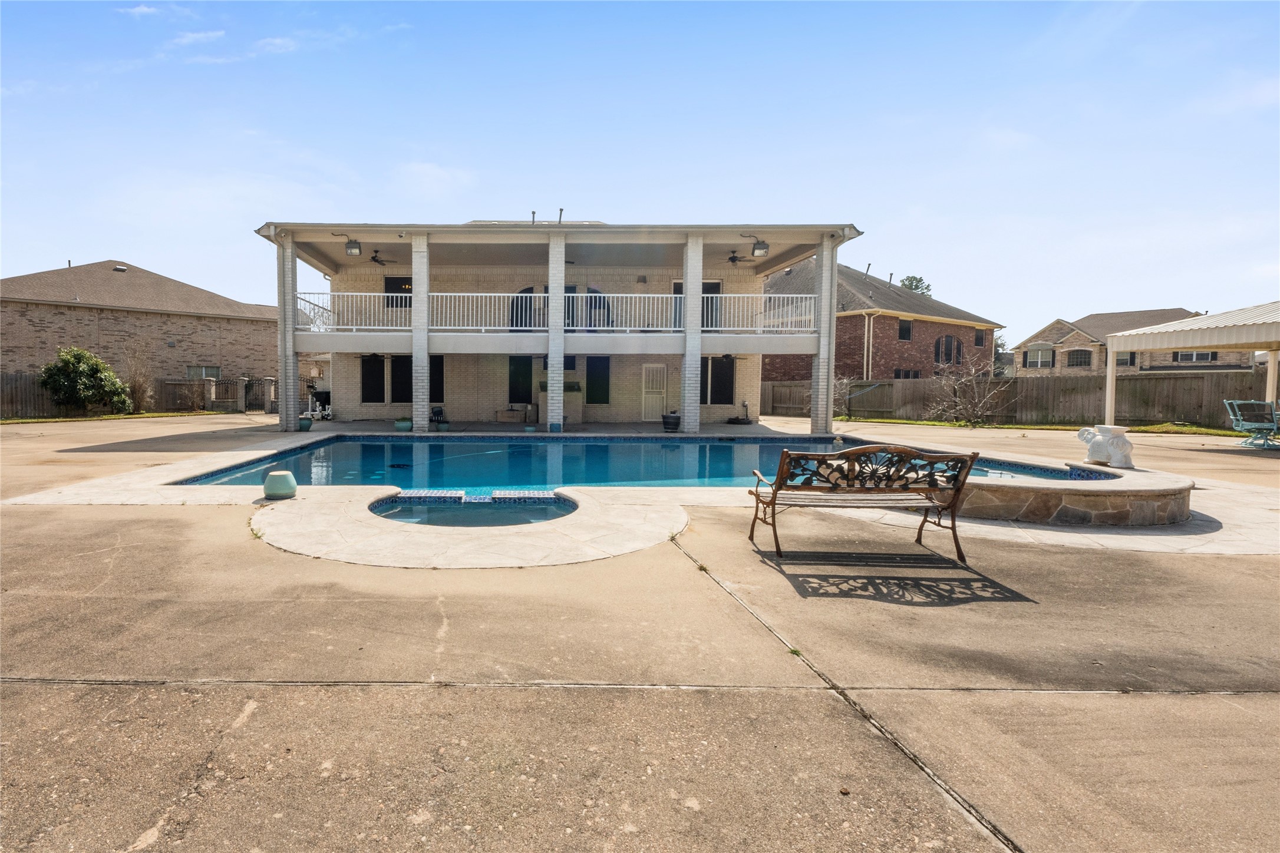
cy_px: 426
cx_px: 640
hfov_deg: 112.6
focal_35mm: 12
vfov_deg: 90.0
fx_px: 427
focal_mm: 12
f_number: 9
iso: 800
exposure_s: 1/80
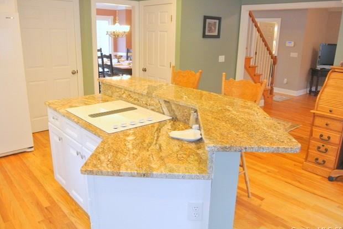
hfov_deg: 65.5
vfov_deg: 46.4
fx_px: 267
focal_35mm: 28
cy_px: 116
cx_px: 177
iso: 900
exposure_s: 1/60
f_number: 3.5
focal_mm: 10
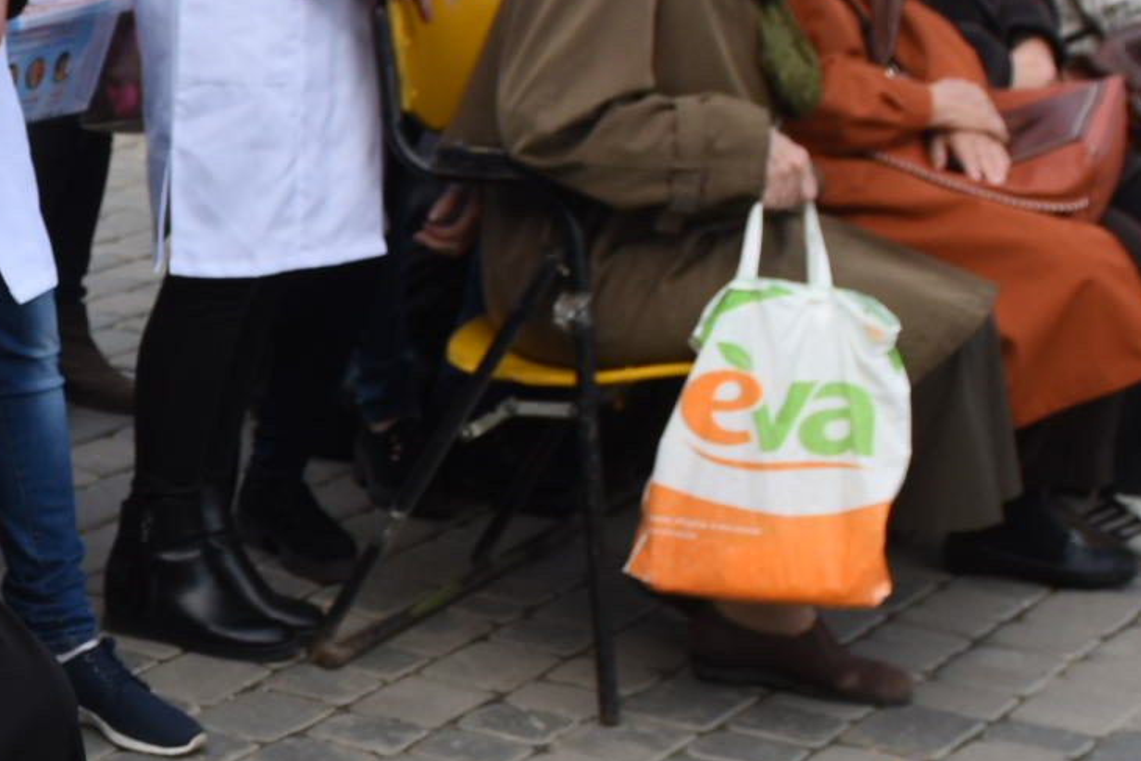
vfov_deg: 11.3
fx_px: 3836
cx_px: -650
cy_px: 573
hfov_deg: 15.4
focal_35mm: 121
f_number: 5
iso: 400
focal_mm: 24
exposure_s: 1/1250
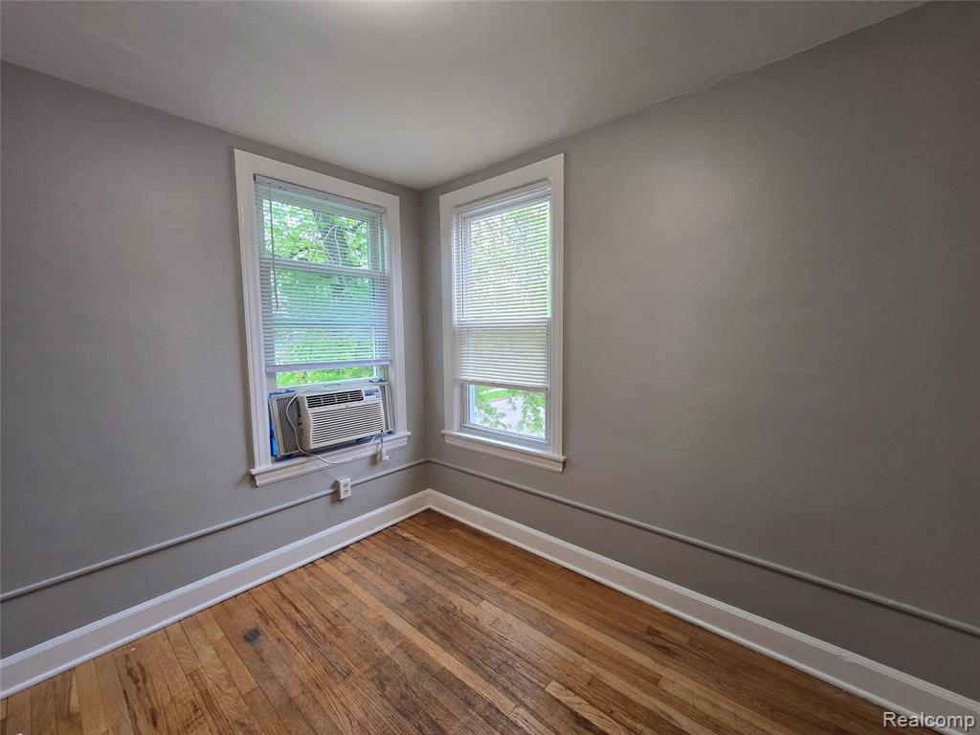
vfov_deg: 89.9
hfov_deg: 106.2
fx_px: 368
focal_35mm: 13
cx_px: 490
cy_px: 368
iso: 125
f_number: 2.2
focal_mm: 2.2
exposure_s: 1/60
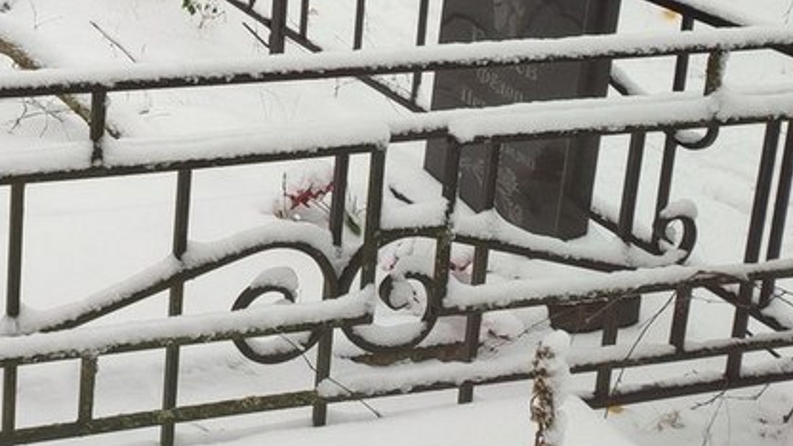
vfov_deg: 17.1
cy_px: -109
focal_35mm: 67
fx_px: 1409
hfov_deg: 28.0
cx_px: -124
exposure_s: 1/142
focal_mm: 6.04
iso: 50
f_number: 1.9
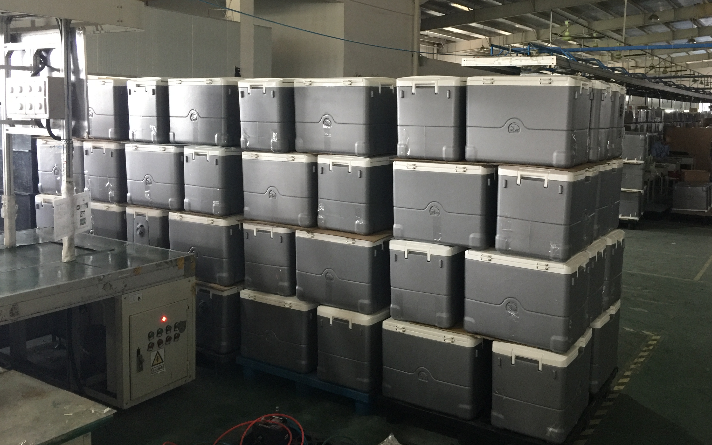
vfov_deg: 37.0
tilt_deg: -6.2
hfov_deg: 56.6
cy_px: 161
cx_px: 382
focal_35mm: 34
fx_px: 660
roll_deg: -1.3
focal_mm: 4.15
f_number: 2.2
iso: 125
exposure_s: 1/10
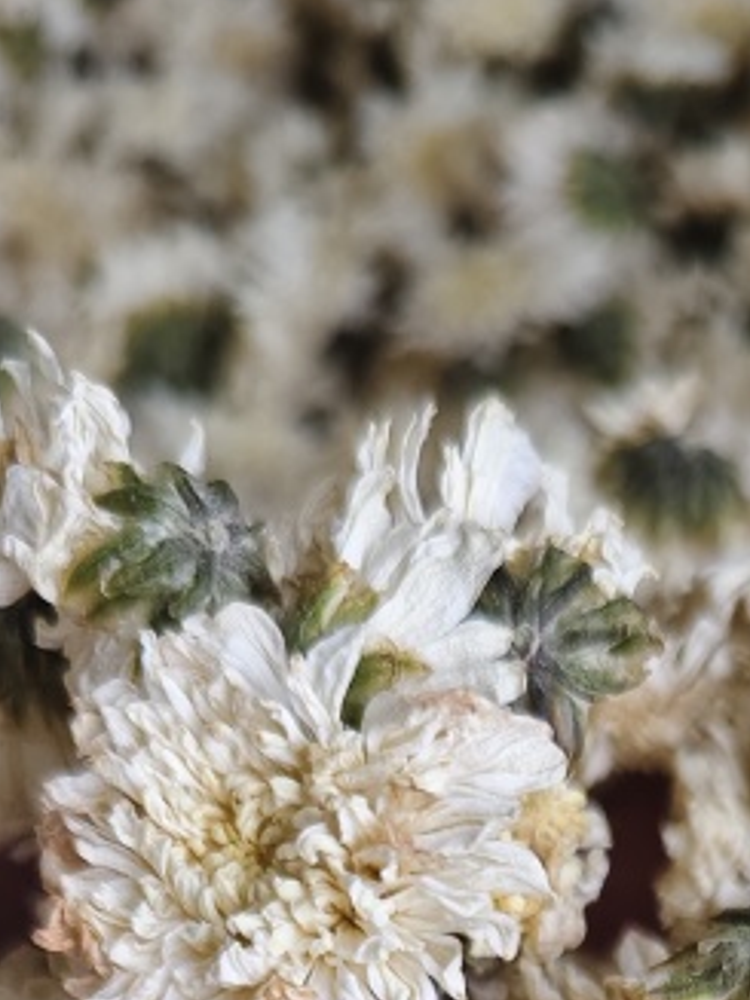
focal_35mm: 75
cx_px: 753
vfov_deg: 21.2
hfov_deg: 19.1
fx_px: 2168
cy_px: 1570
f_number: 1.88
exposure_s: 1/479
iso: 852
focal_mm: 5.56
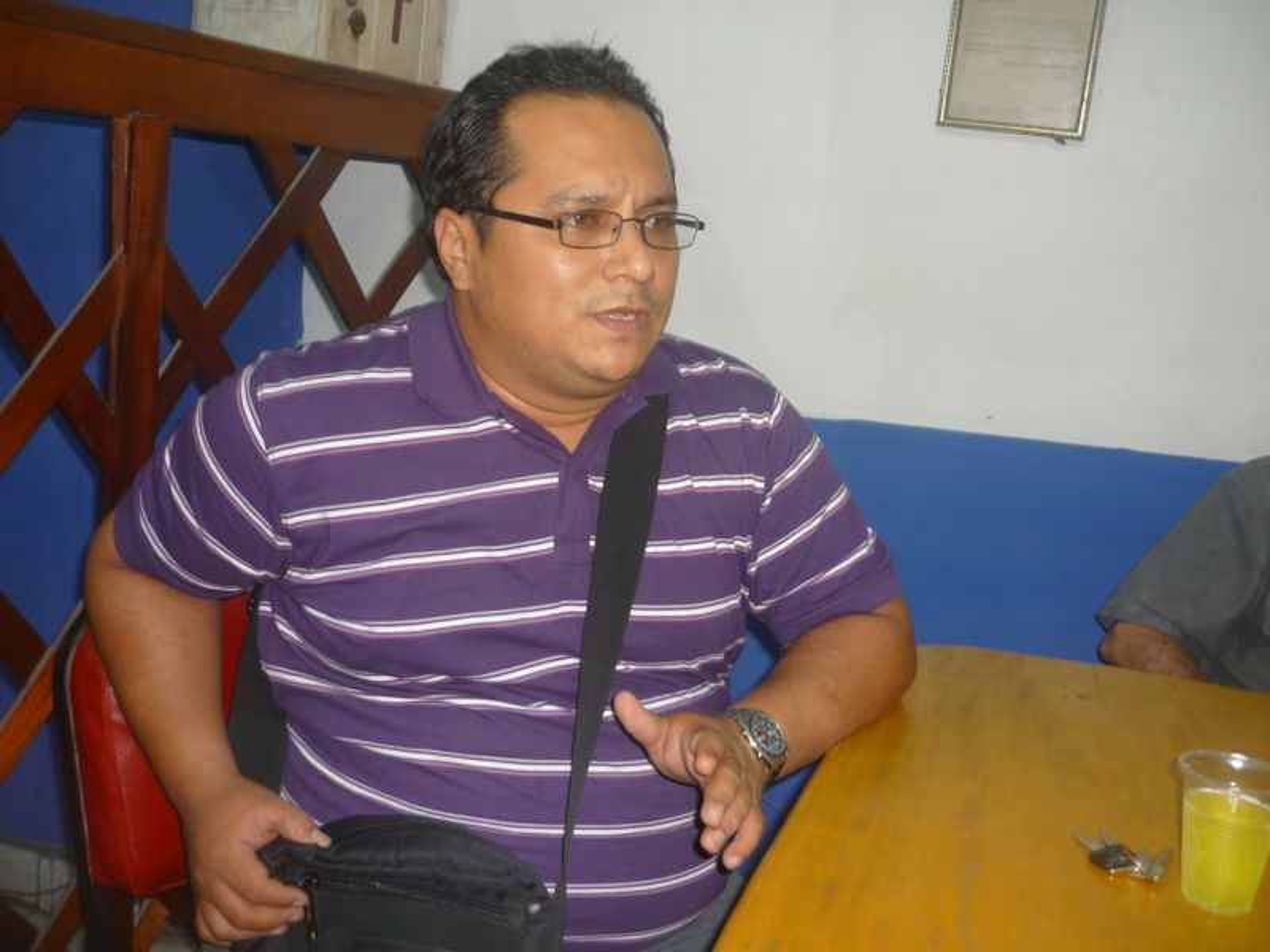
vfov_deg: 42.9
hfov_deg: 55.4
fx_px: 1211
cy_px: 476
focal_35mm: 33
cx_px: 635
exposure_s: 1/30
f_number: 2.8
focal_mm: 5.5
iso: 100
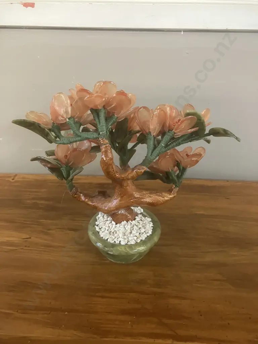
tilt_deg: -26.5
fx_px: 278
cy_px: 172
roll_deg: -0.5
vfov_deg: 63.4
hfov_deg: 49.7
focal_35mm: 28
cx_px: 129
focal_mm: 3.99
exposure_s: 1/25
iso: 320
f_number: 1.8
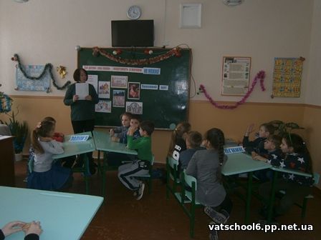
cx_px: 160
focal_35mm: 26
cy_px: 120
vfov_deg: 53.1
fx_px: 241
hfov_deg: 67.3
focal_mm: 4.7
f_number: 2.8
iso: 80
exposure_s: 1/30
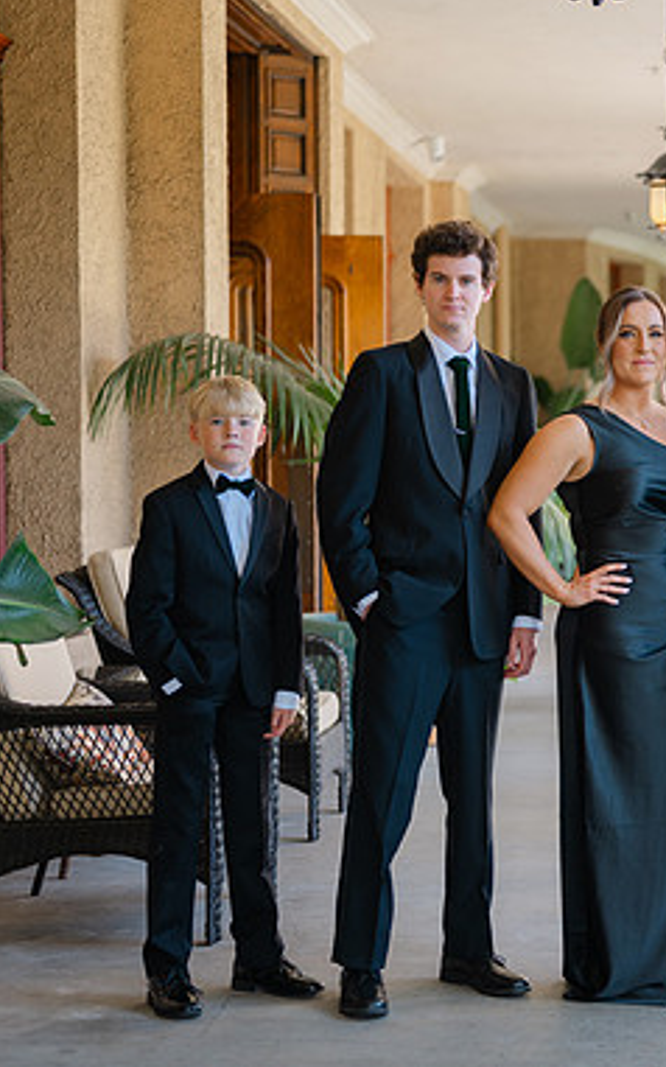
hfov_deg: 15.8
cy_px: 531
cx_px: 747
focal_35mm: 80
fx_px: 2324
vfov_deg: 25.8
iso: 64
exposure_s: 1/160
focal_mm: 50
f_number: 1.8
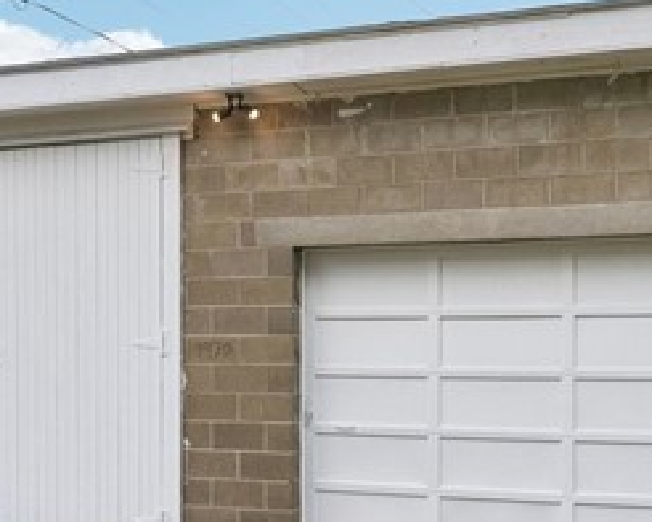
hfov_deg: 32.3
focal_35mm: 58
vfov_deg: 26.1
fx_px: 1120
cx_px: 244
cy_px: 362
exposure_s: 1/640
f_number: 8
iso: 320
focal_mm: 14
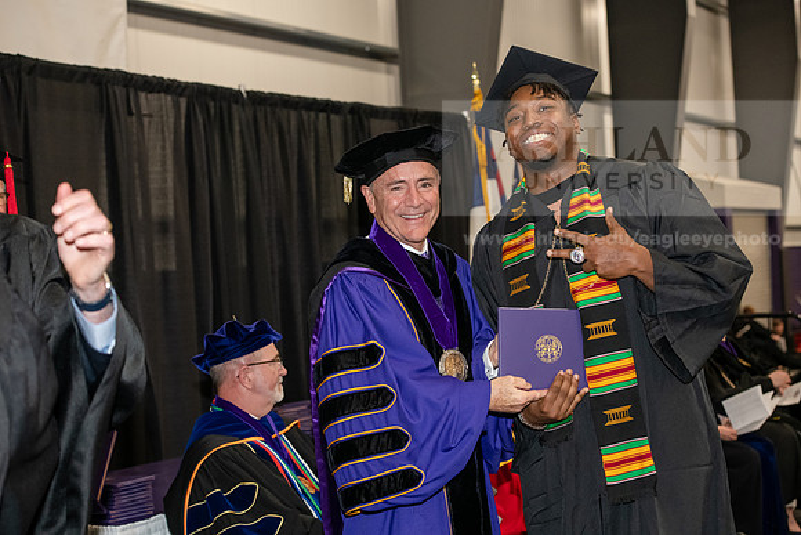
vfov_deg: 19.5
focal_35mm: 70
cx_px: 400
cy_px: 268
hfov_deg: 28.8
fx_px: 1558
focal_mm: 70
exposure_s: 1/200
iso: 2500
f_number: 5
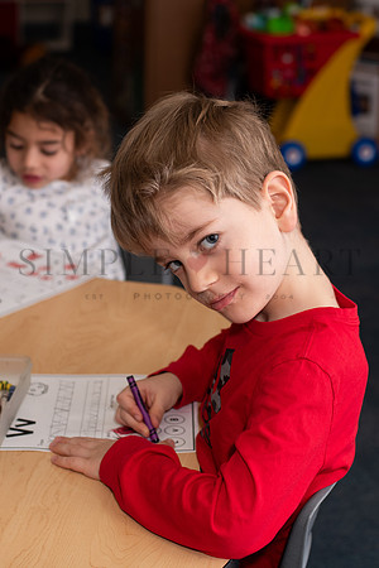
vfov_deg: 27.0
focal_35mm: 75
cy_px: 284
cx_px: 169
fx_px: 1184
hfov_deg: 18.2
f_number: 4
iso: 320
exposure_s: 1/250
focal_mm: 50
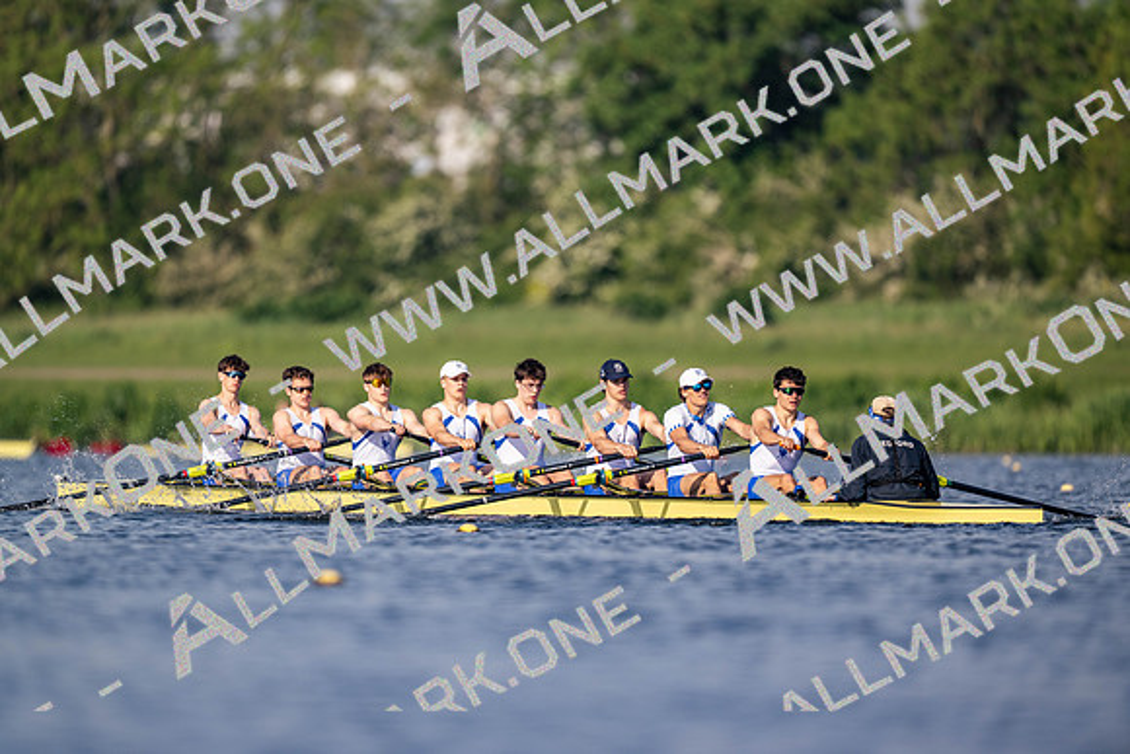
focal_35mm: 600
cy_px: 377
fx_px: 18837
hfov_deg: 3.4
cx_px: 565
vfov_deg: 2.3
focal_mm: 600
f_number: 4
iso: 220
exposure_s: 1/2500
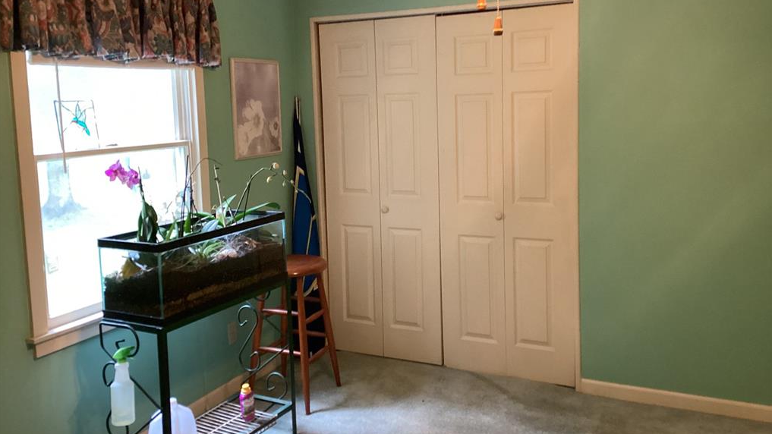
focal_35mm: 34
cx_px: 385
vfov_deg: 34.5
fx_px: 696
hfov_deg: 58.0
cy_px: 176
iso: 320
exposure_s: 1/50
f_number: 2.4
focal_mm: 3.3
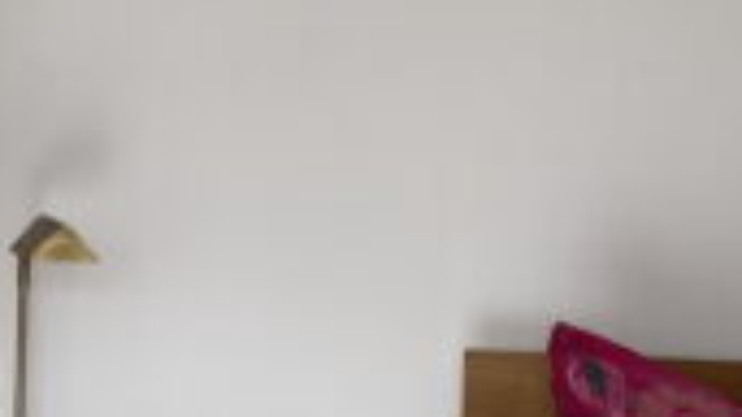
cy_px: 304
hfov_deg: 16.2
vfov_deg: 9.5
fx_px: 2498
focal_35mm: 127
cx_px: -152
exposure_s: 1/129
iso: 32
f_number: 1.6
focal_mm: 4.2
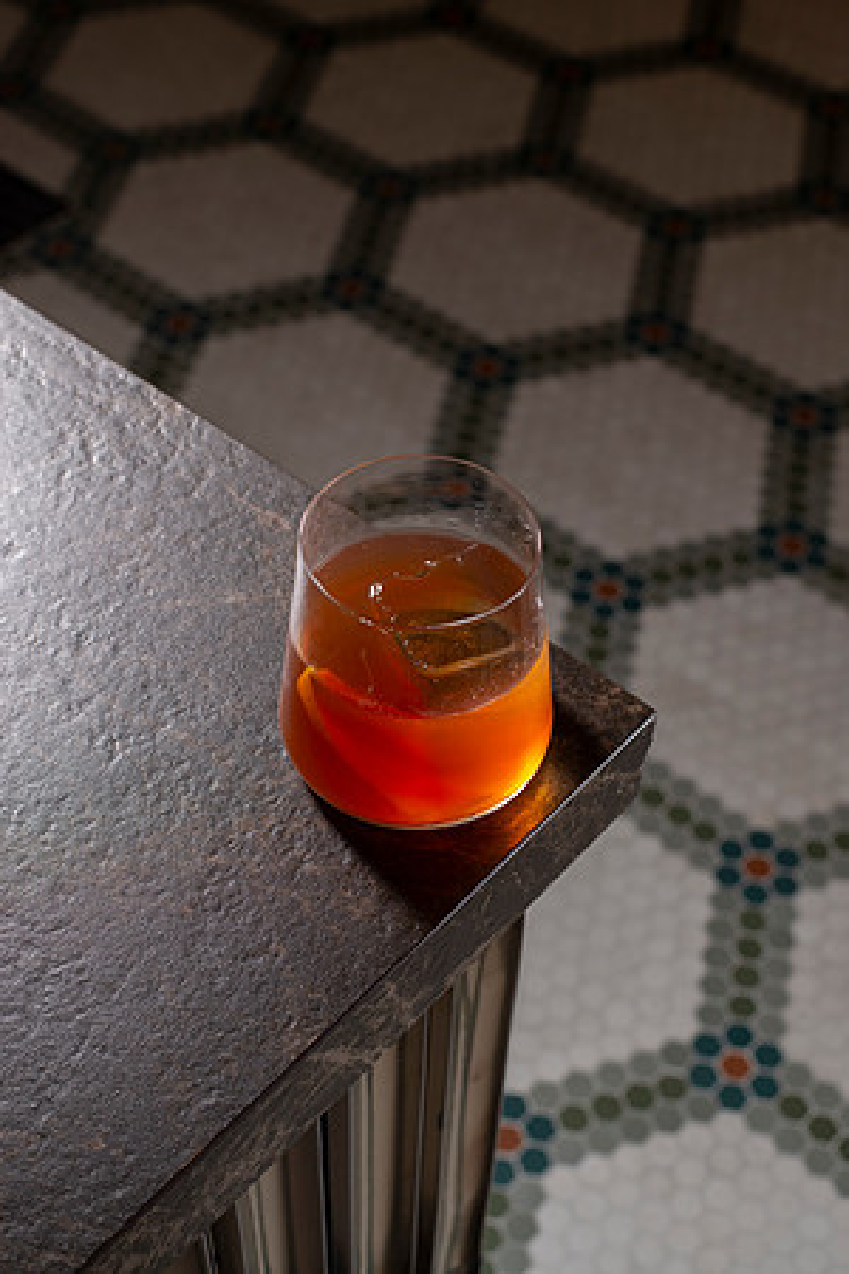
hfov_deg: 27.0
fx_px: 1769
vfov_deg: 39.6
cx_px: 424
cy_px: 637
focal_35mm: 50
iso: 250
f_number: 7.1
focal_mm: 50
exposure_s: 1/200
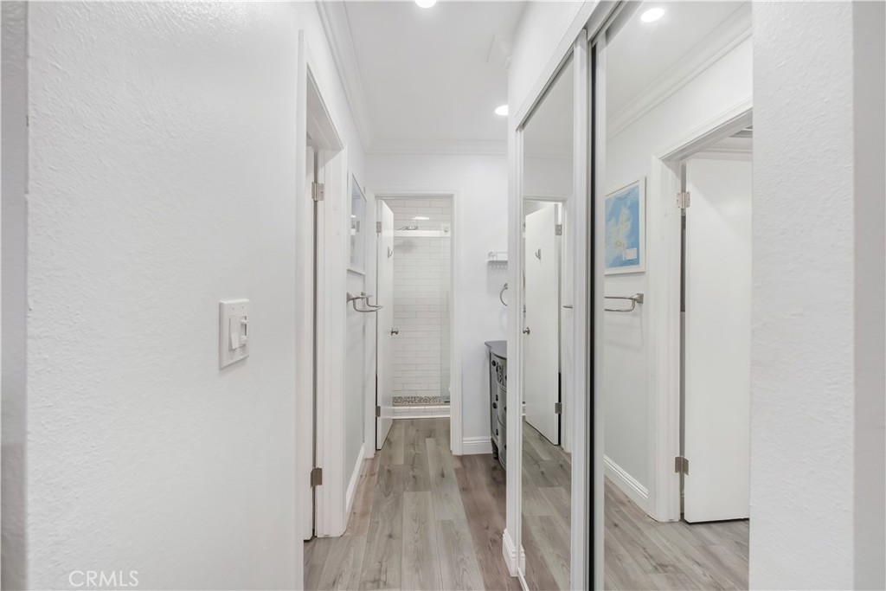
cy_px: 296
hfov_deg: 100.4
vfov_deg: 77.3
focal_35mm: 15
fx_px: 369
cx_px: 443
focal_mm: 10
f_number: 7.1
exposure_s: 1/60
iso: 640
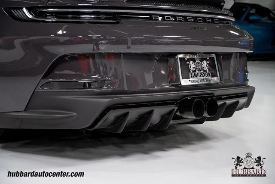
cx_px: 138
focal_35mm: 66
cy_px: 92
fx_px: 504
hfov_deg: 30.5
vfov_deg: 20.6
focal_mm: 66
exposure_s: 1/60
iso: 800
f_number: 4
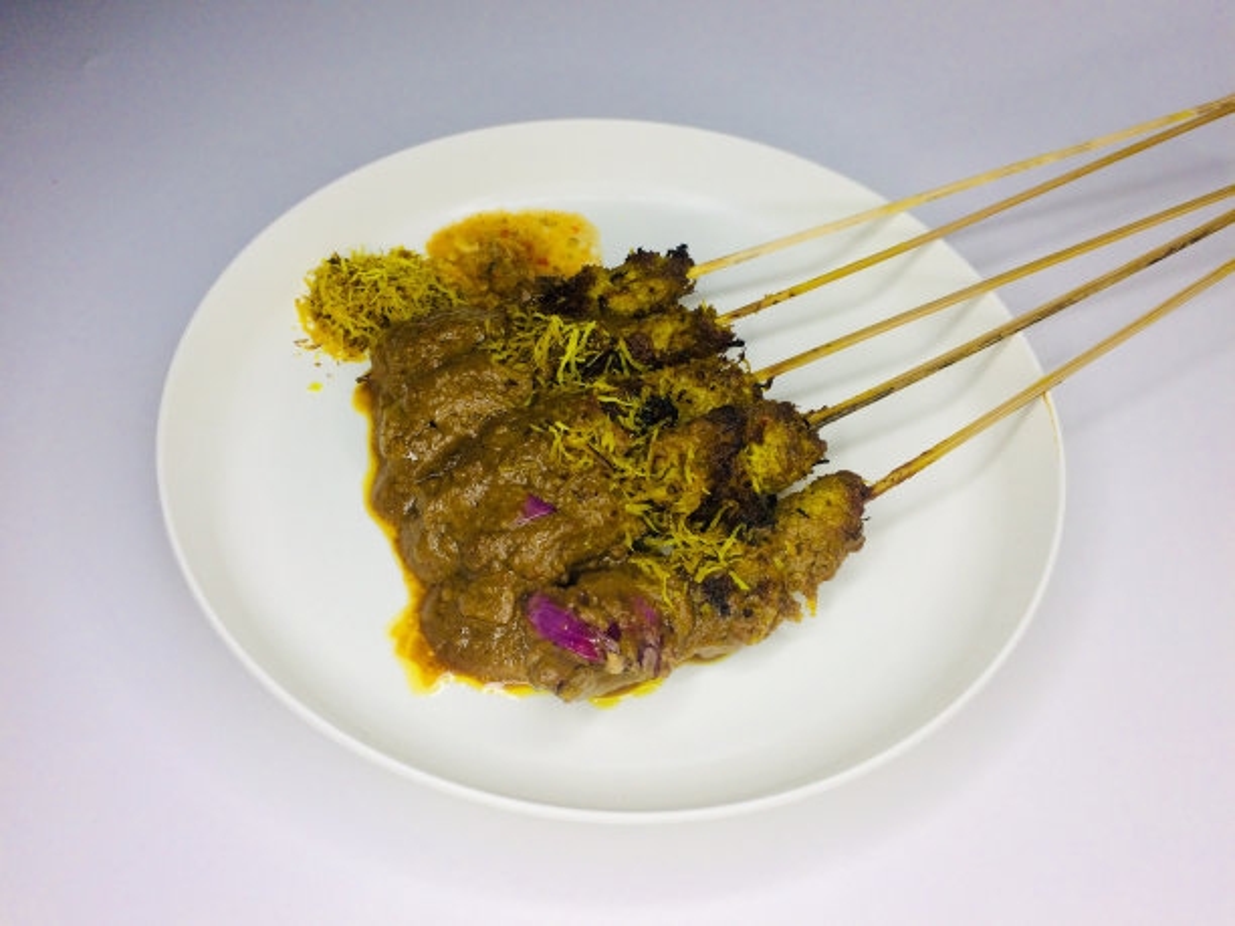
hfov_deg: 61.7
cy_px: 463
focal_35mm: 29
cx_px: 618
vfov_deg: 48.2
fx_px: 1035
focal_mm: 4.15
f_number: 2.2
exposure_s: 1/100
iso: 50
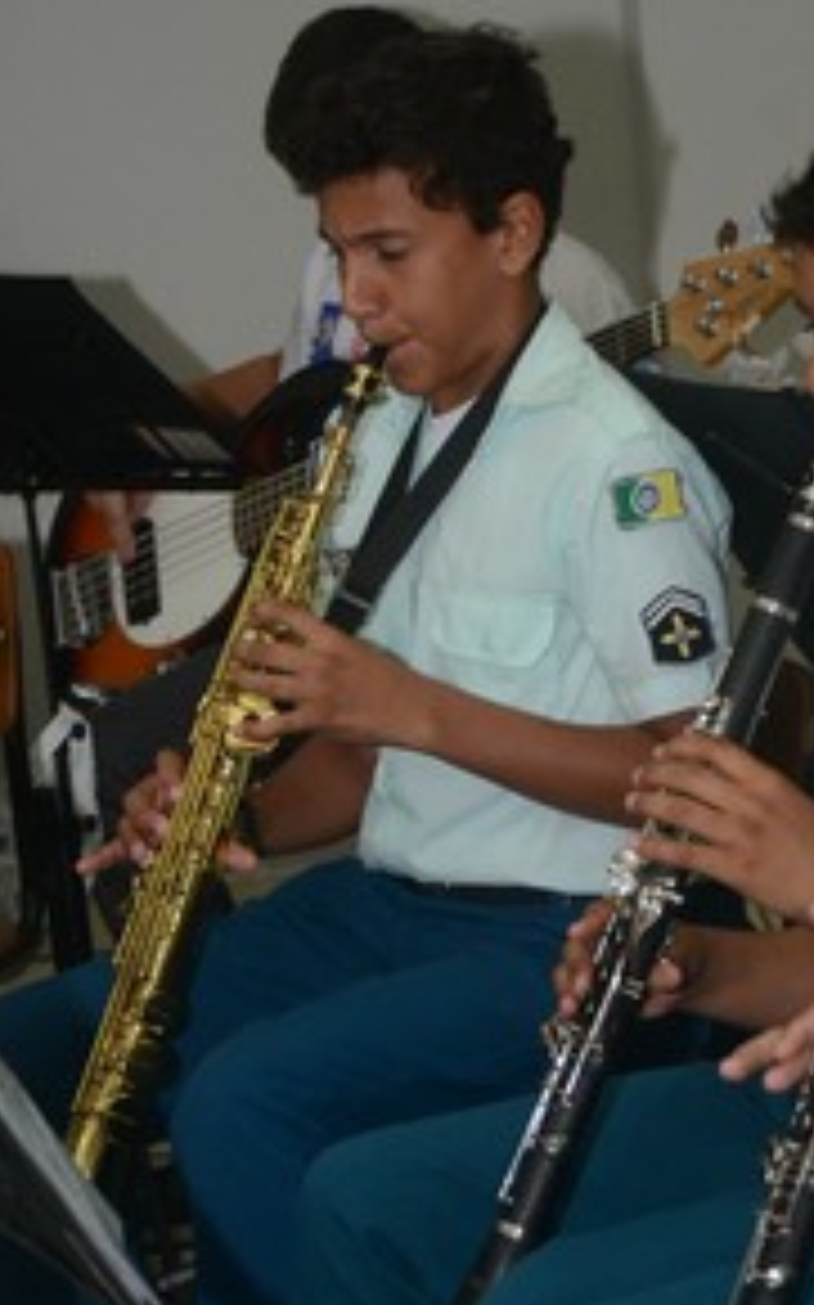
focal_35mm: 147
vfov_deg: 14.2
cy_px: 756
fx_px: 5223
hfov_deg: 8.9
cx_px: 666
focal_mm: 62
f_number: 5
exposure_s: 1/80
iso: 1600
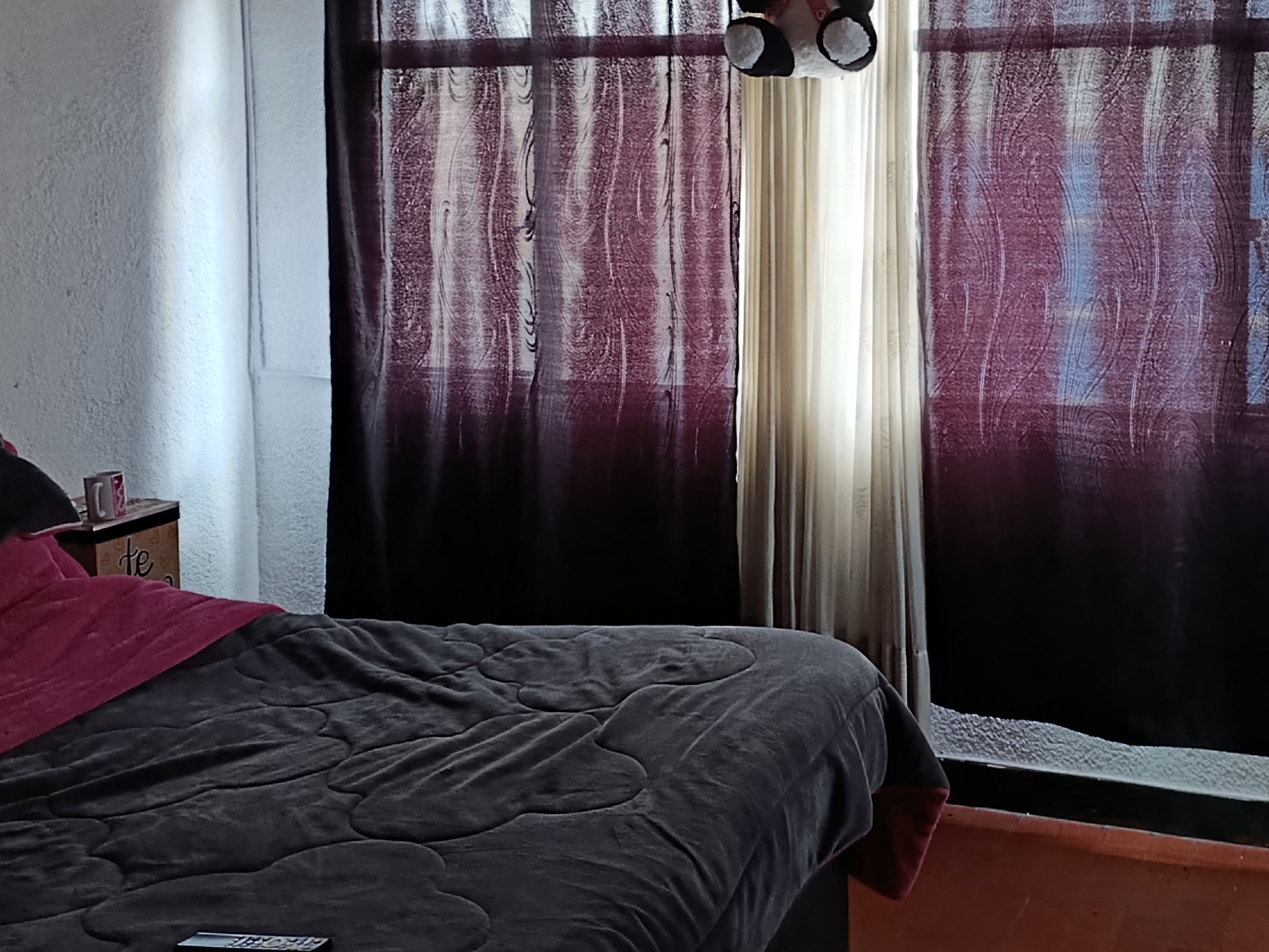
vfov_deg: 33.9
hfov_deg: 44.2
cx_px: 833
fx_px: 1540
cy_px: 284
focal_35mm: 42
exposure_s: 1/30
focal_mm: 6.11
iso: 1104
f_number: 1.65
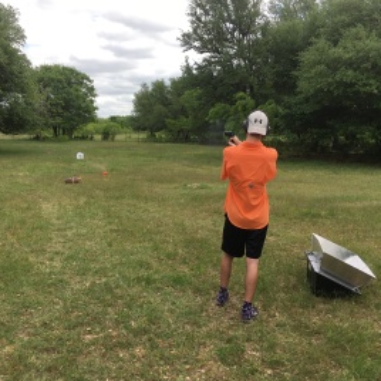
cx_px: 165
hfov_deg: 47.1
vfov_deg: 47.2
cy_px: 190
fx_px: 436
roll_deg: +1.1
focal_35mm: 35
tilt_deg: -5.8
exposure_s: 1/739
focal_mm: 4.15
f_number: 2.2
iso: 25
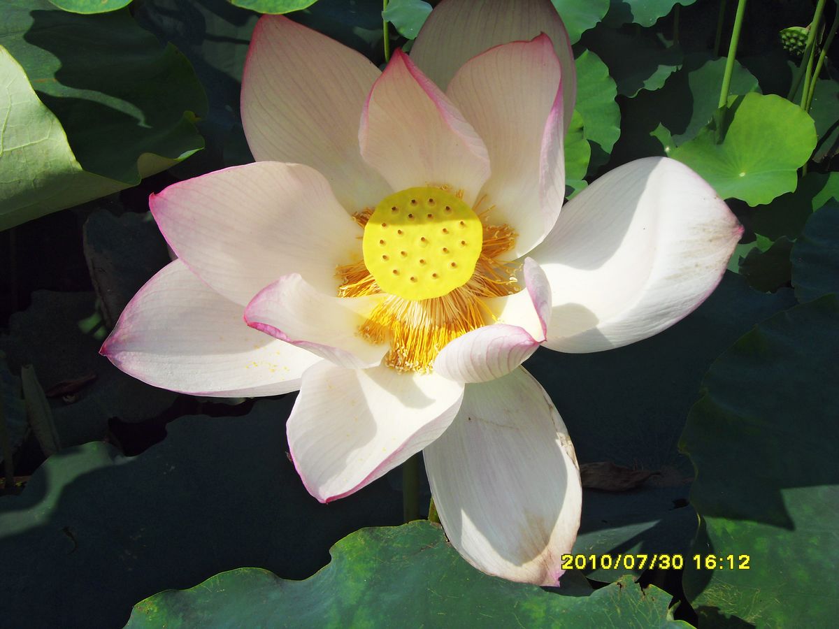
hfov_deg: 47.9
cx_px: 420
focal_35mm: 39
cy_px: 314
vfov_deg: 36.8
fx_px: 945
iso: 80
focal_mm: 6.6
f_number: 6.2
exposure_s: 1/350
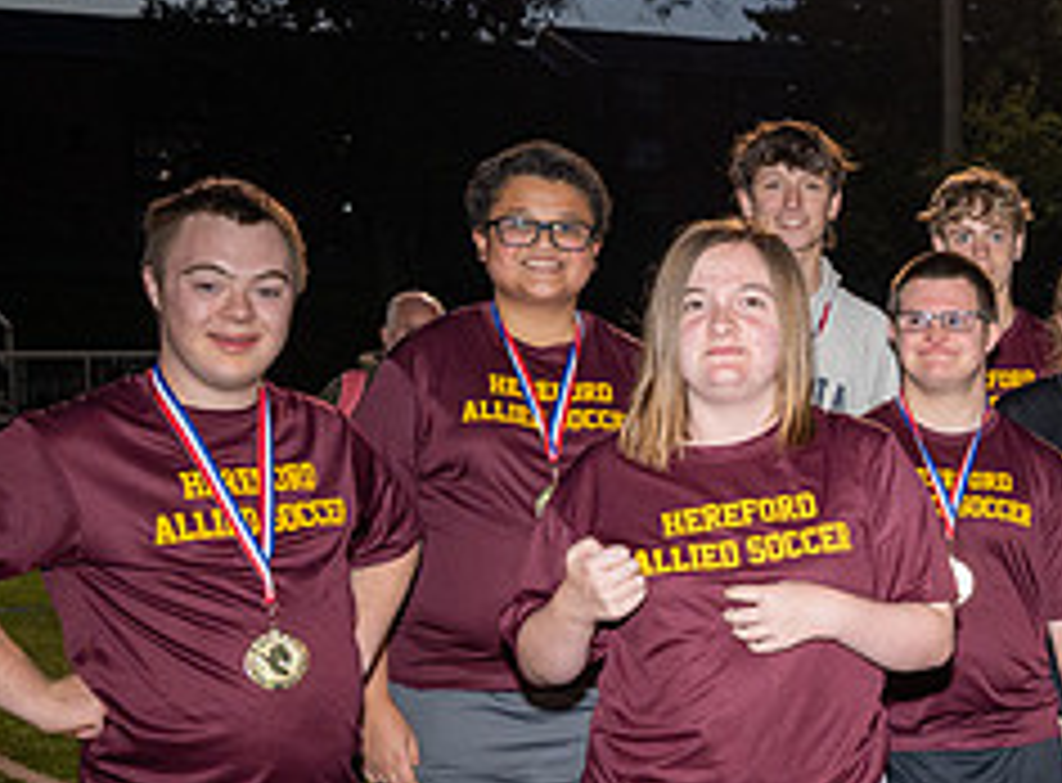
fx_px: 2196
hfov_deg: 25.0
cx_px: 1206
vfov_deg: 20.2
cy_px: 475
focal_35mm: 72
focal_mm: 24
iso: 1000
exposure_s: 1/200
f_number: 4.5
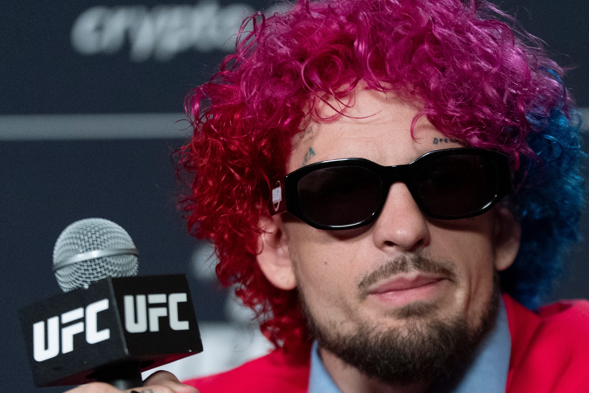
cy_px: 322
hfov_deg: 5.5
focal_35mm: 376
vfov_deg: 3.7
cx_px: 445
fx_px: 6152
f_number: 2.8
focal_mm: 189
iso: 3200
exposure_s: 1/1000
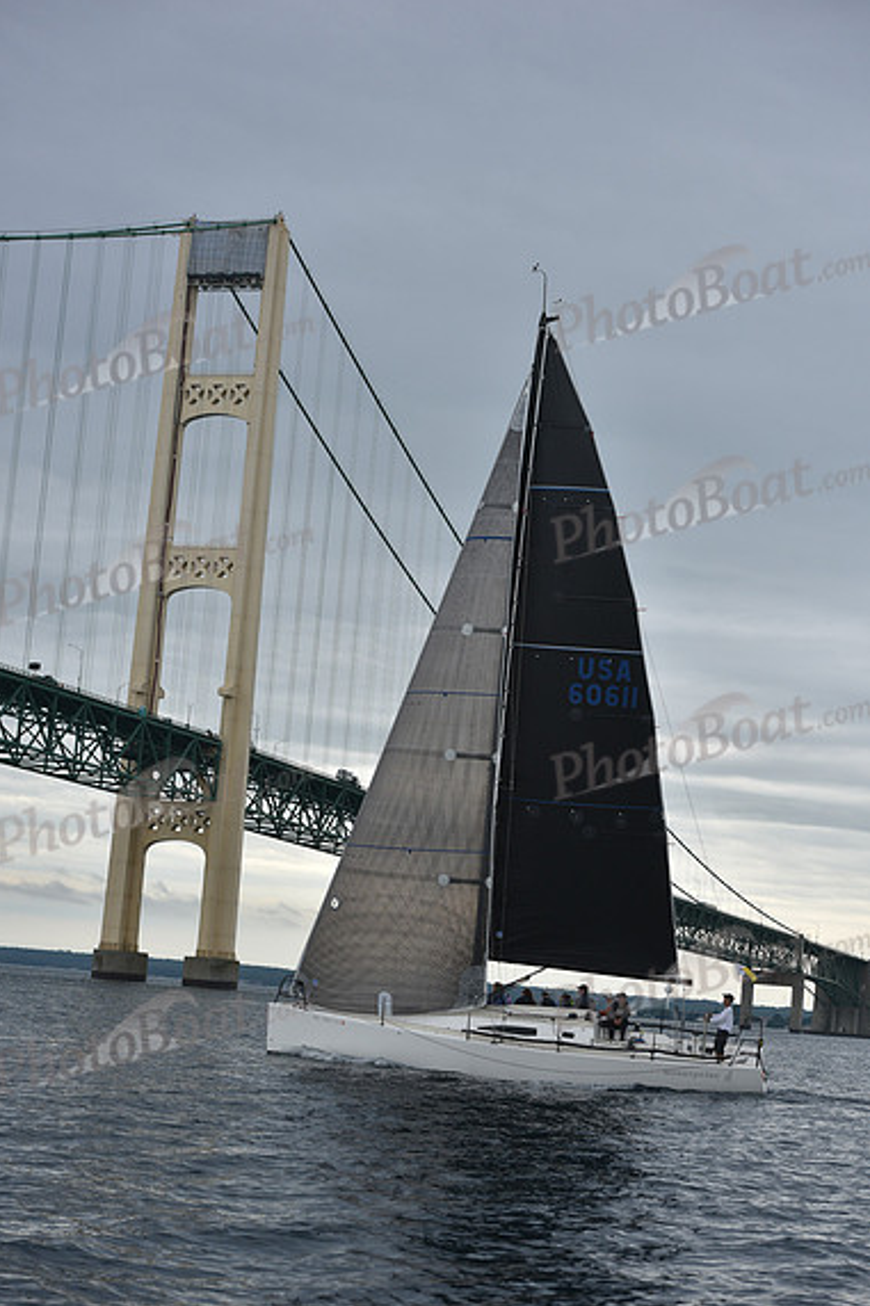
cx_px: 433
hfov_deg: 19.2
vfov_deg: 28.5
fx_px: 2575
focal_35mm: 71
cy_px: 655
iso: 250
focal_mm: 70
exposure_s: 1/800
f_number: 5.6
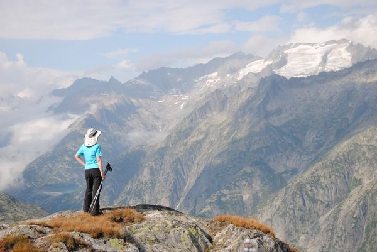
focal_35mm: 63
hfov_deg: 31.9
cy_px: 126
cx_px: 188
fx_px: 660
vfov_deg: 21.6
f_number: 6.3
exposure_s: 1/500
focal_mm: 42
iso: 100
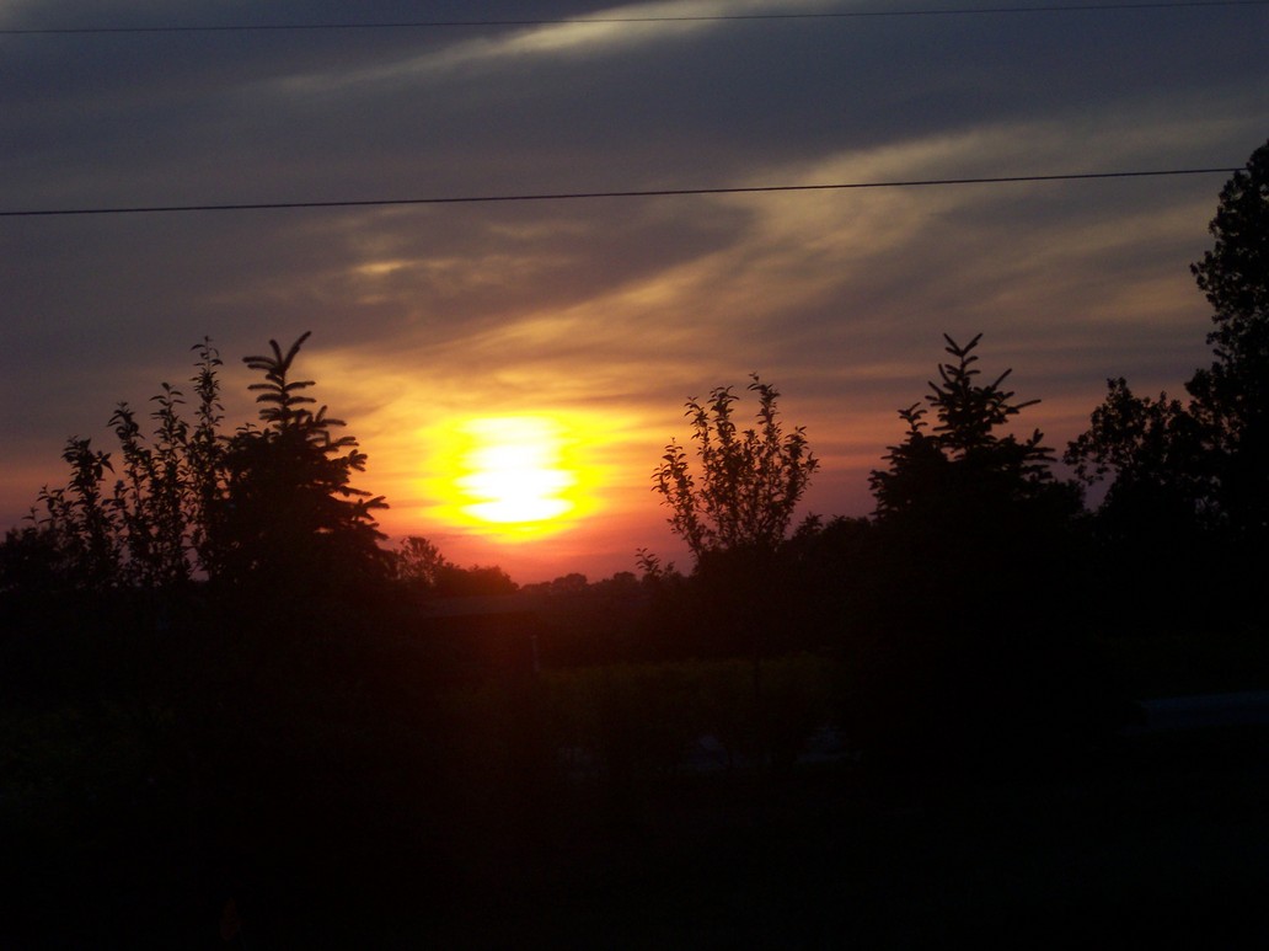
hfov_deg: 17.3
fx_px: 4177
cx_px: 634
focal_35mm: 114
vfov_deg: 13.0
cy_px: 476
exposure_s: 1/350
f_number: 4.8
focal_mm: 24
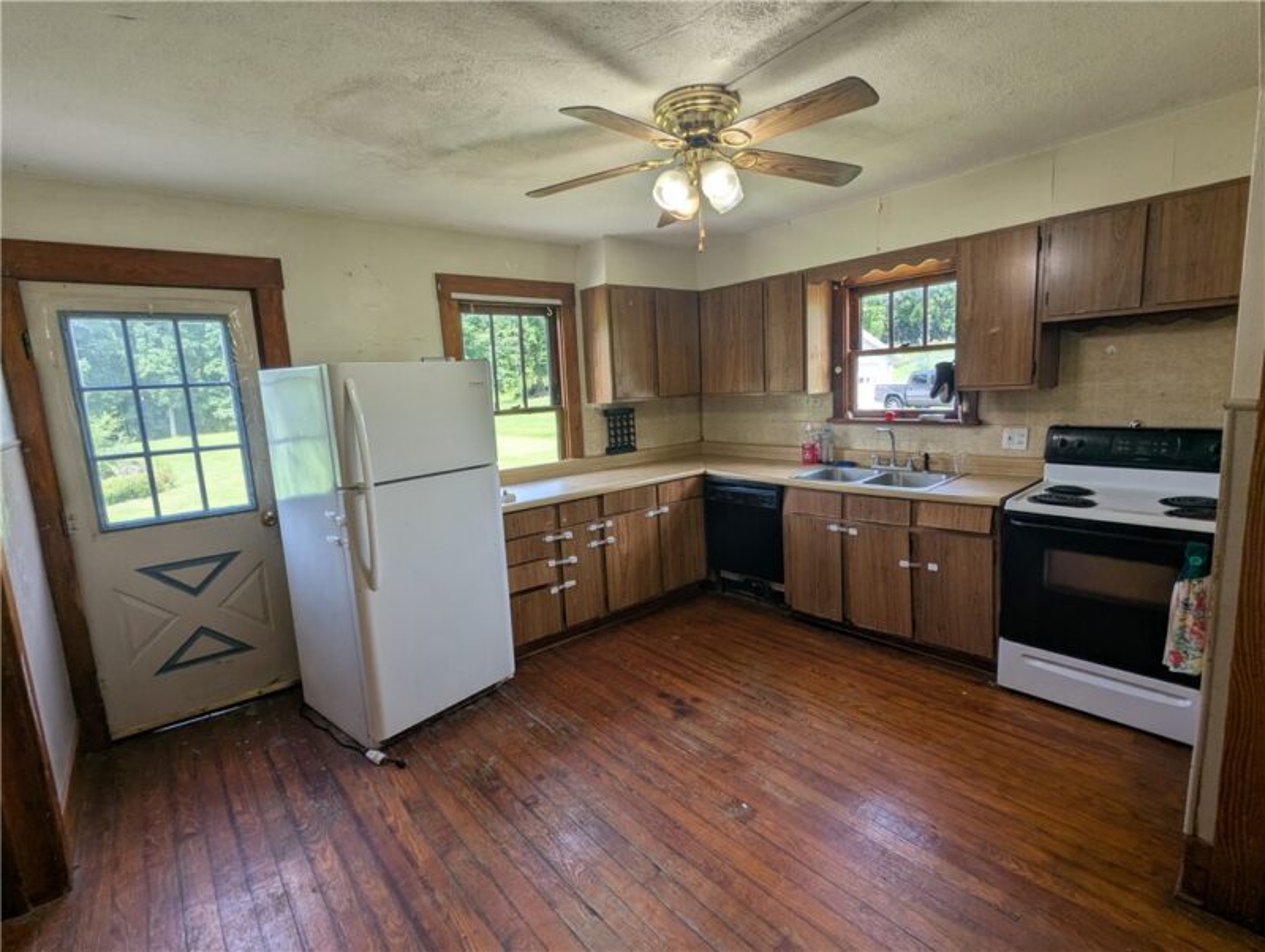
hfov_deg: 94.4
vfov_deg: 78.2
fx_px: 585
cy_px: 476
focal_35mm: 16
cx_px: 632
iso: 52
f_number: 2.2
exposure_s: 1/219
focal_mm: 2.35
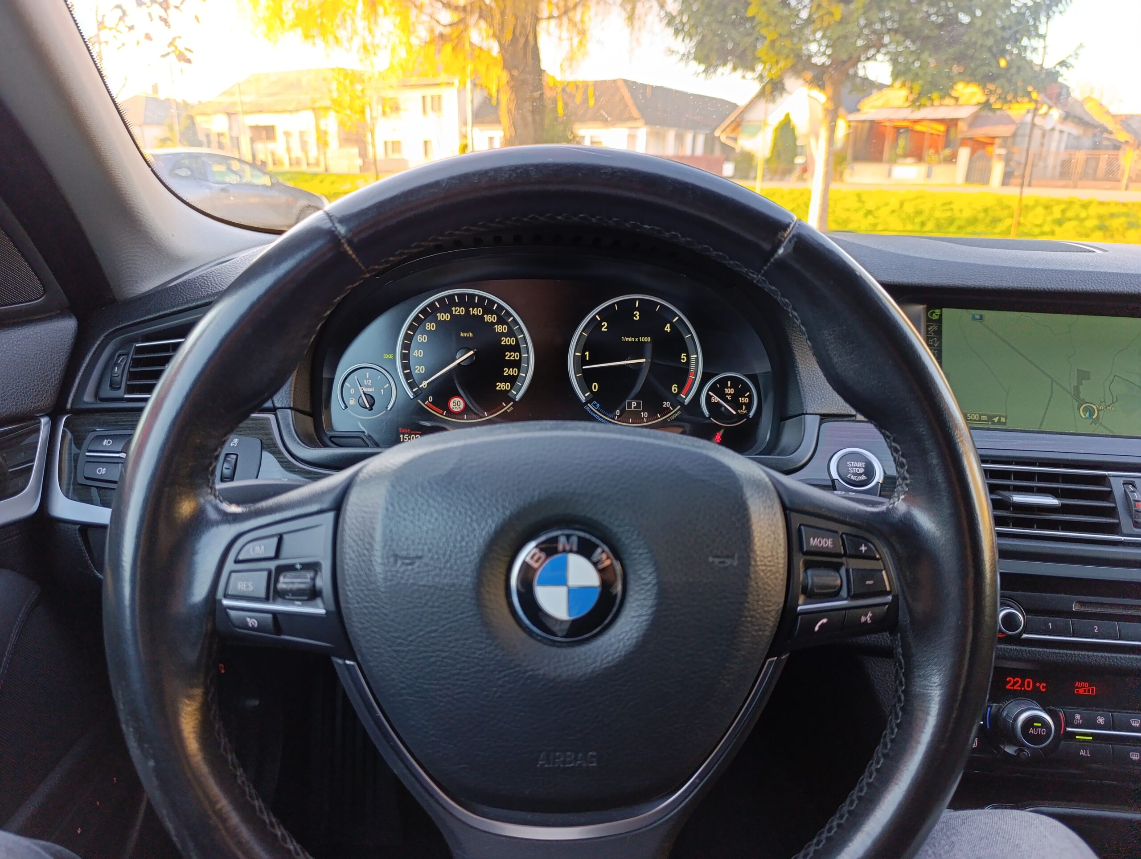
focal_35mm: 23
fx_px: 759
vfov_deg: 59.0
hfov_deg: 73.8
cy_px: 430
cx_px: 570
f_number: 1.6
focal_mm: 6.14
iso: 320
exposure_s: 1/100
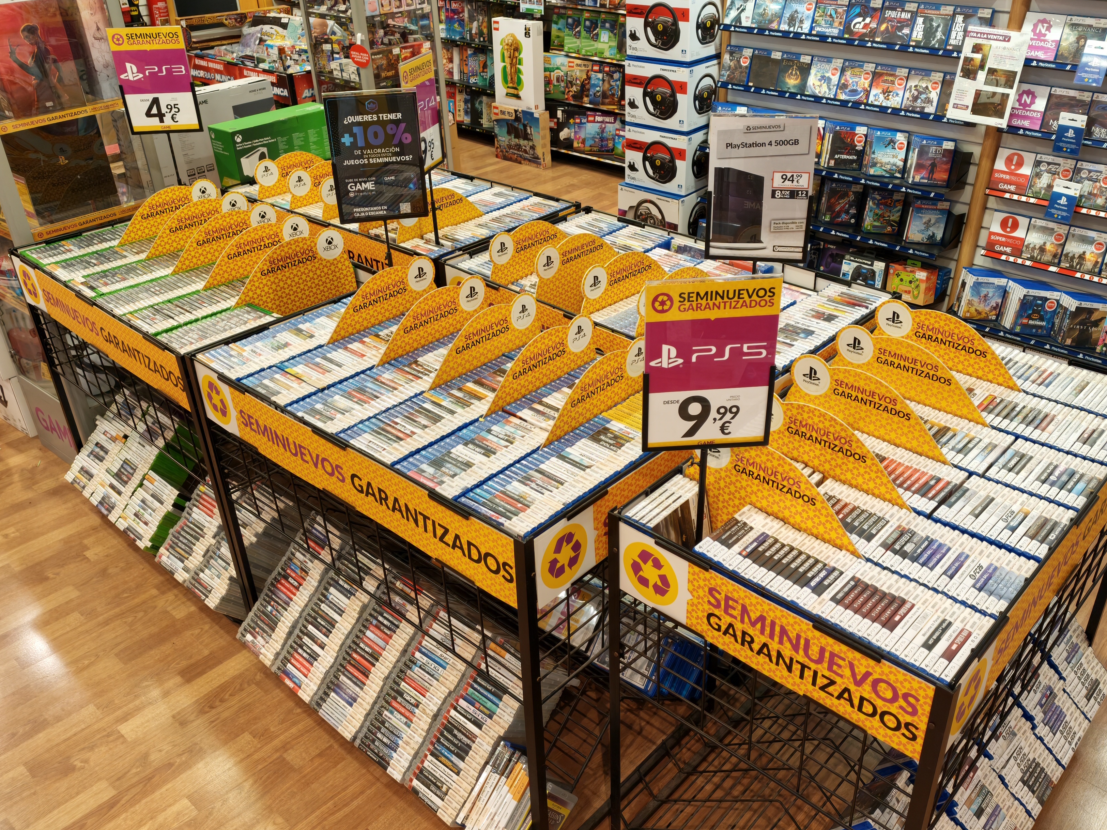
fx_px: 927
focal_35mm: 29
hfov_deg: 61.6
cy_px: 433
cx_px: 585
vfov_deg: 48.2
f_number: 1.67
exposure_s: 1/100
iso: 160
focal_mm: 6.62
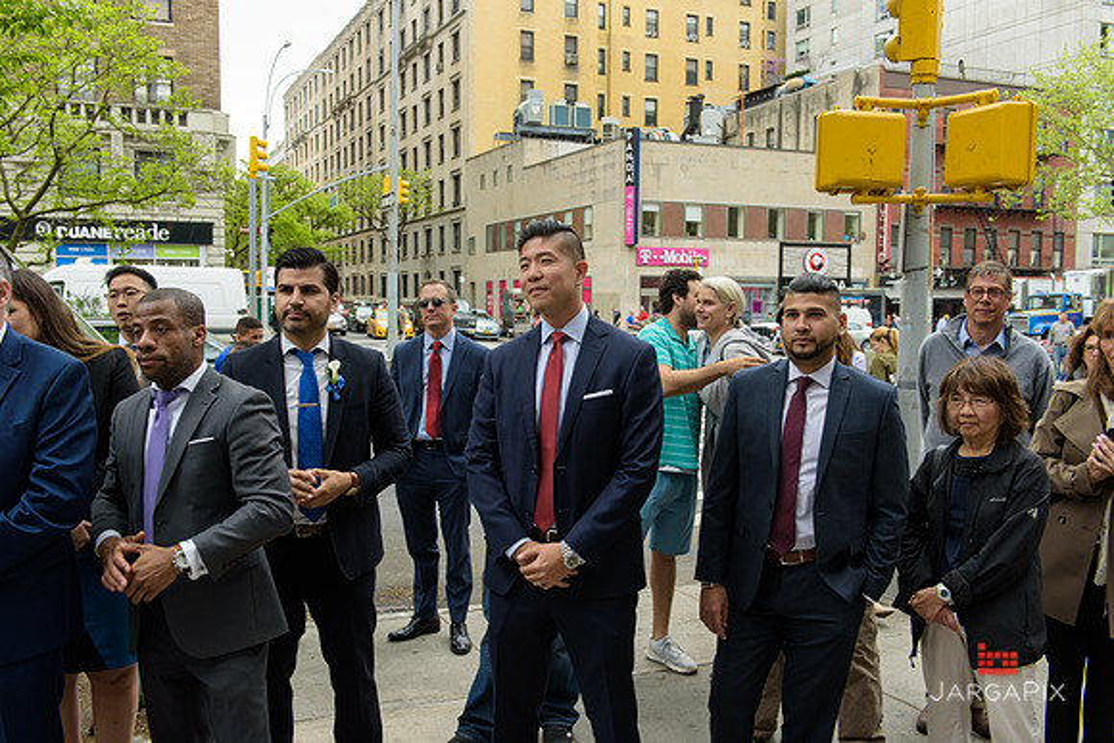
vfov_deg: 41.1
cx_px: 557
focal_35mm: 32
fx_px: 990
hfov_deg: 58.7
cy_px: 372
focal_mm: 32
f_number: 5
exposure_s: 1/250
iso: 200
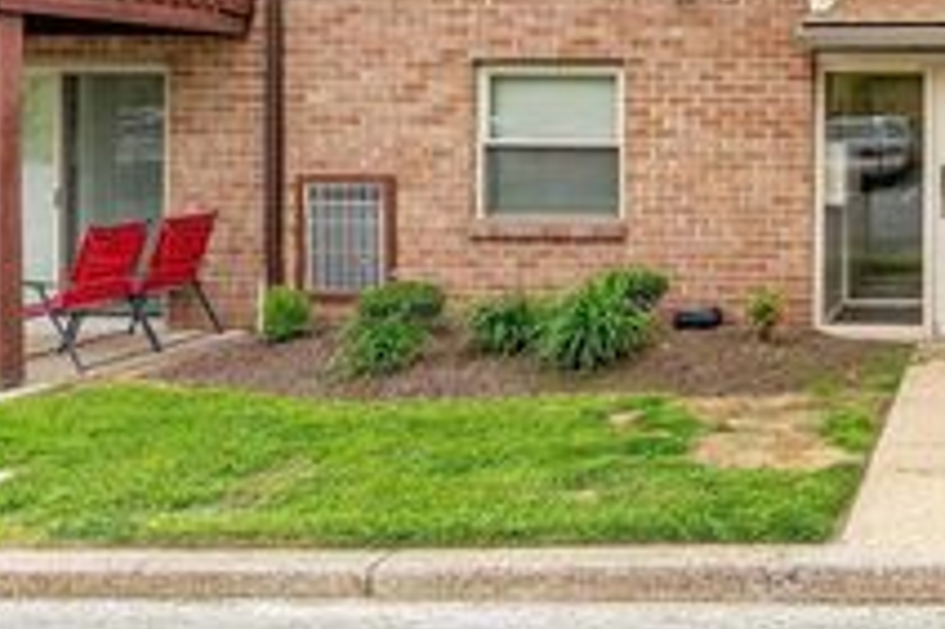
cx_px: 1048
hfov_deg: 42.3
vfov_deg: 35.6
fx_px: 921
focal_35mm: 35
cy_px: 69
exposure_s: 1/400
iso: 320
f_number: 7.1
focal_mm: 14.9
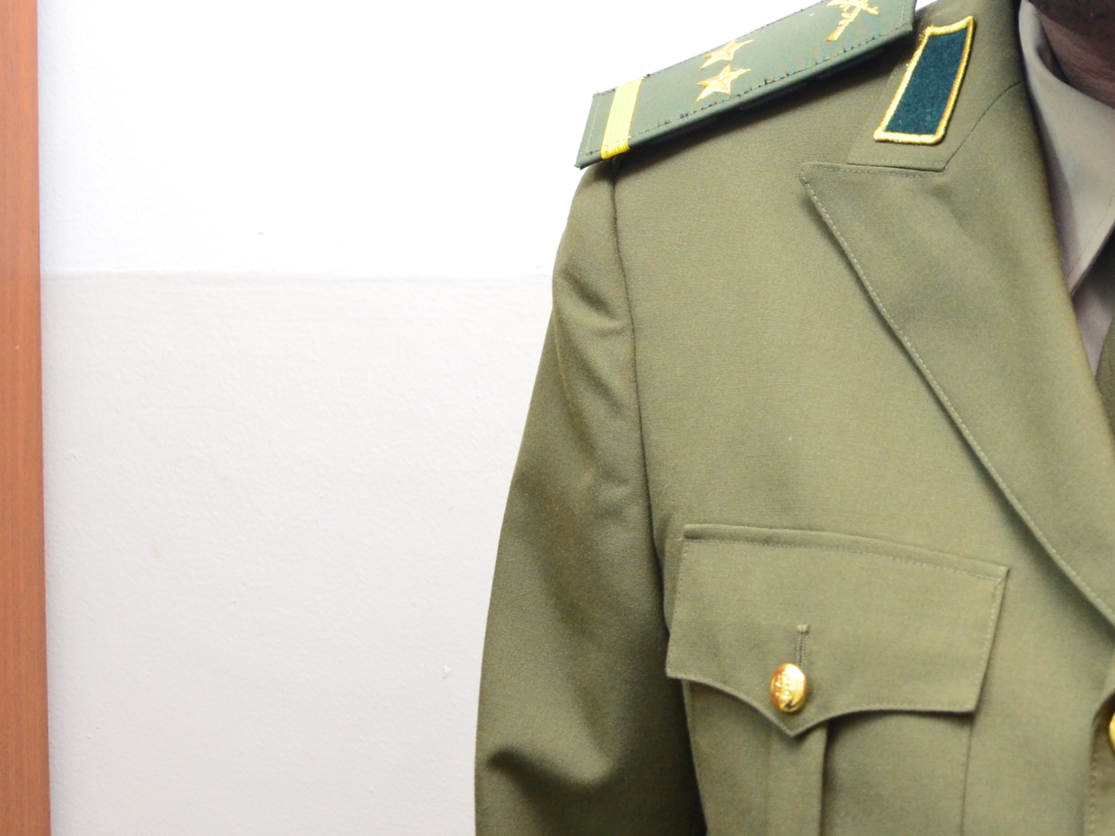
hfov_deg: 25.4
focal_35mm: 72
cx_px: 1164
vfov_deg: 20.0
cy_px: 74
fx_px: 2319
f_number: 3.8
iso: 1400
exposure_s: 1/30
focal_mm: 22
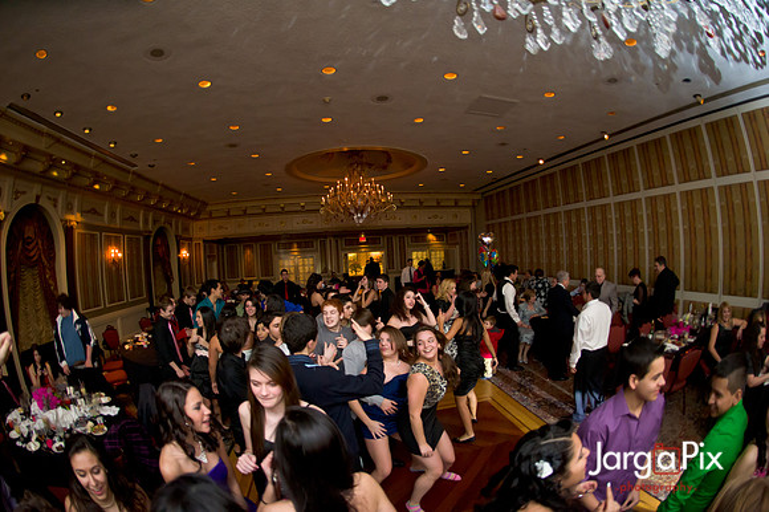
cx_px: 384
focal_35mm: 16
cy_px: 256
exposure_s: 1/125
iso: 3200
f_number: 3.2
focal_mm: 16
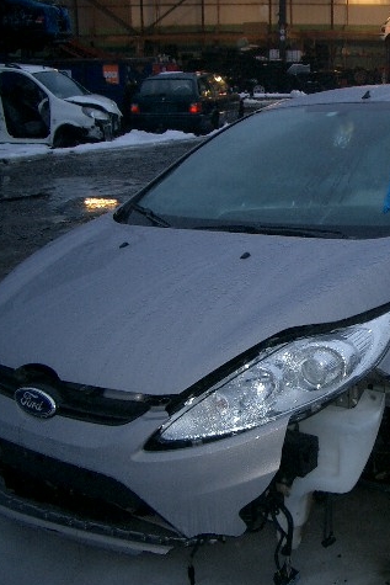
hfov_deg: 26.7
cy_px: 294
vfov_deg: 40.3
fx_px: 796
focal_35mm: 49
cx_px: 340
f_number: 2.6
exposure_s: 1/40
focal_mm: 5.8
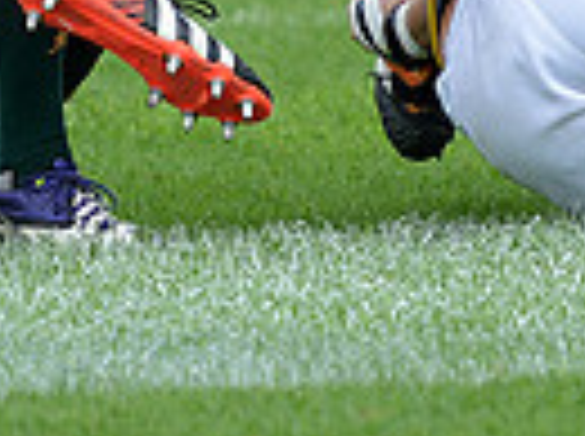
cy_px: -420
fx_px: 14153
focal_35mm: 839
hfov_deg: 2.4
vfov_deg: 1.8
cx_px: 441
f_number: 2.8
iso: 320
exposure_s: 1/800
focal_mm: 195
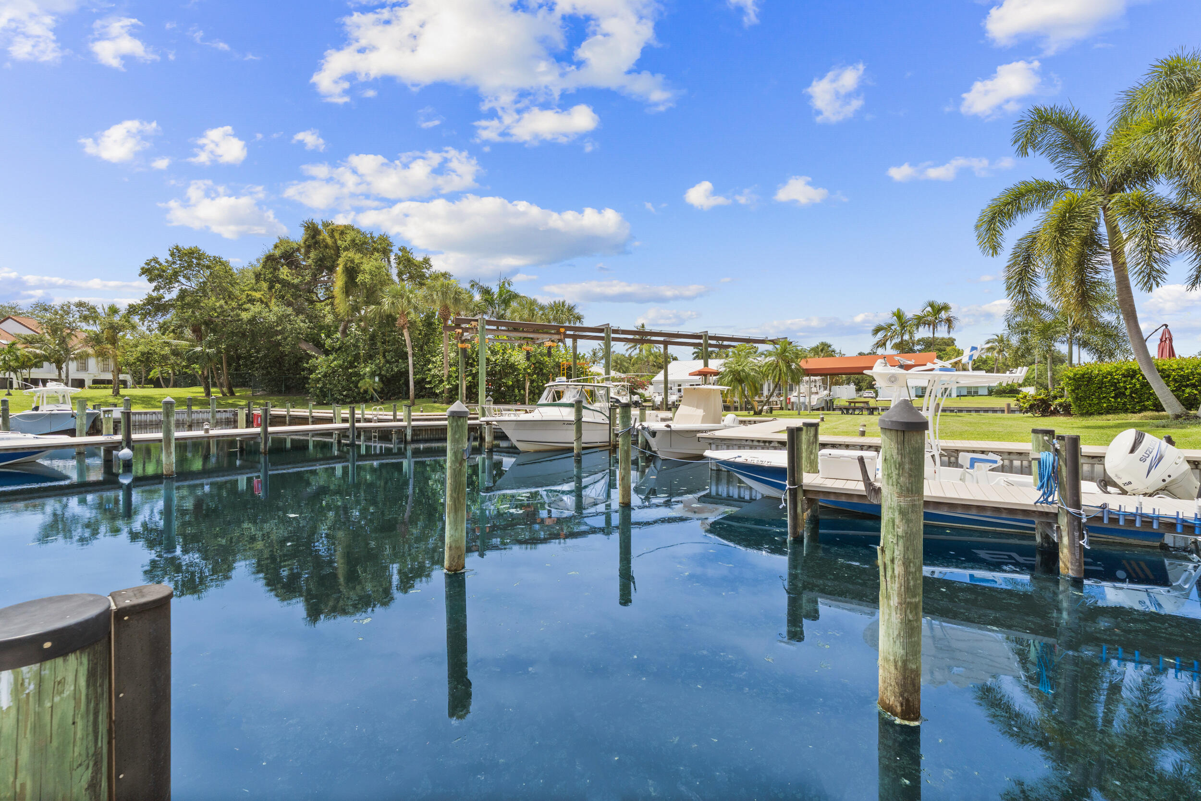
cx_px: 600
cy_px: 400
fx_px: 467
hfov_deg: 104.3
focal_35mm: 14
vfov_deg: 81.2
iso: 250
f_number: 9
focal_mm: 14
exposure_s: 1/125
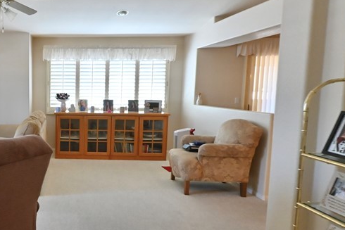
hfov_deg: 53.1
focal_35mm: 31
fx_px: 297
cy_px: 116
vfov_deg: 42.4
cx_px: 37
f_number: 20
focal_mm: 14
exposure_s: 1/30
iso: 6400
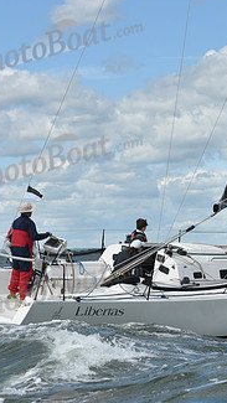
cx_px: 208
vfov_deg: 16.4
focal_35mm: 131
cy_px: 206
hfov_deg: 9.2
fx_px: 1401
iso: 320
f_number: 9
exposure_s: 1/1000
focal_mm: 70
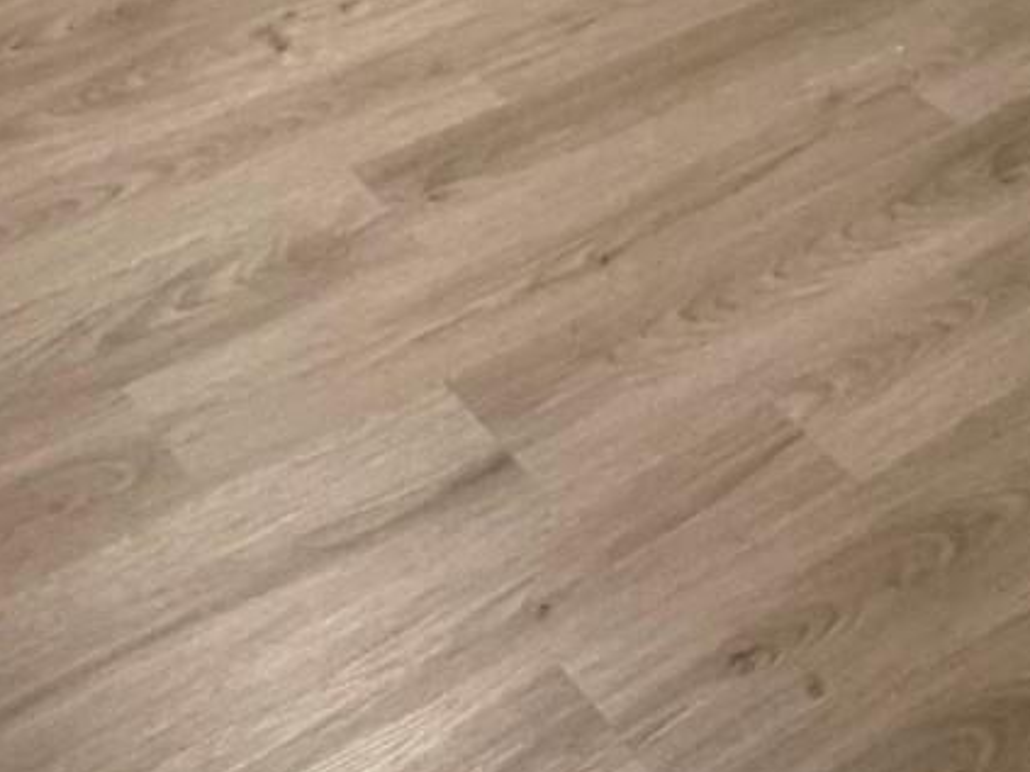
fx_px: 1577
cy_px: 358
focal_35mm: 53
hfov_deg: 35.7
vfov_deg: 27.5
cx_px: 326
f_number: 2.2
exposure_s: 1/60
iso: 640
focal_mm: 2.22
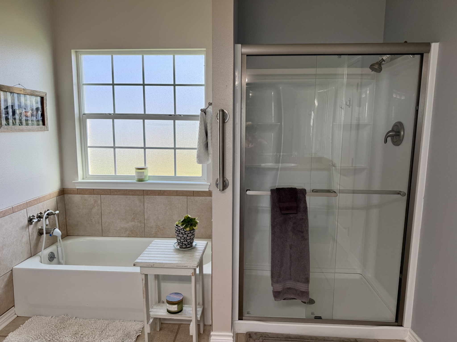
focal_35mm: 24
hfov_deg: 71.6
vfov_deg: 56.8
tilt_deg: -8.3
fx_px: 317
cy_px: 171
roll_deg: -0.1
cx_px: 228
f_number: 1.78
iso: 100
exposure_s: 1/428
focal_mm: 6.76
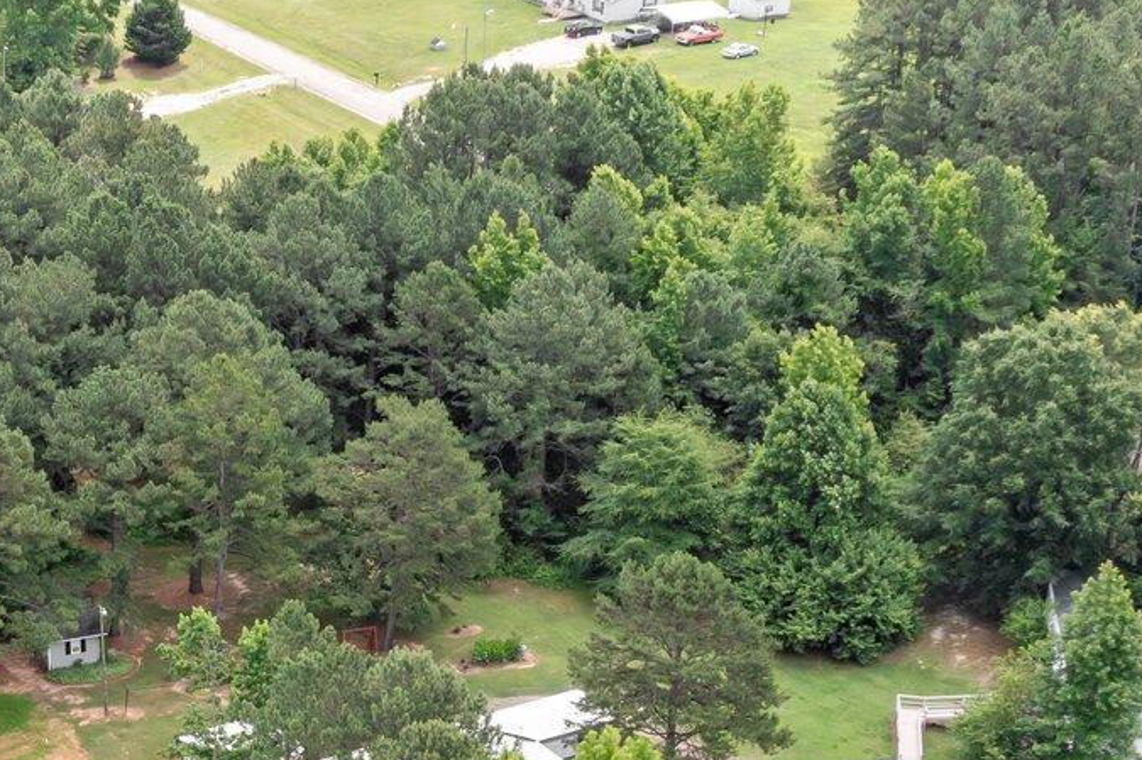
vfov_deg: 15.6
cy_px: 848
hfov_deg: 23.3
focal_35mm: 85
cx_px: 118
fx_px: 2694
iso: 100
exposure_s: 1/200
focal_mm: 10.26
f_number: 5
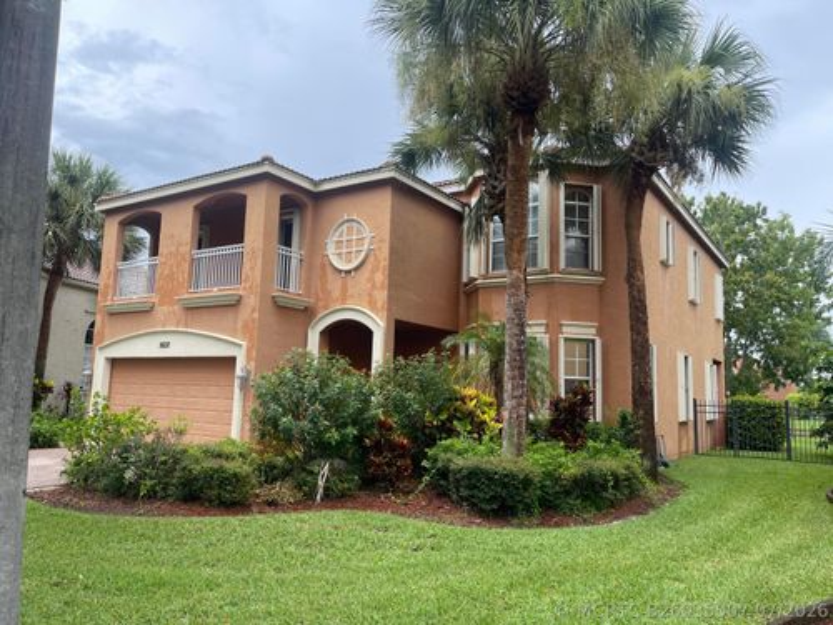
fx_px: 602
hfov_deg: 69.4
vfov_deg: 54.9
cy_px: 312
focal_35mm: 25
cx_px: 416
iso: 32
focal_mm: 5.1
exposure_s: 1/1003
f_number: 1.6
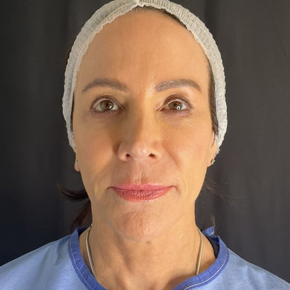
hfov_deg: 35.3
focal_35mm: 48
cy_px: 154
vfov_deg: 35.3
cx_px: 134
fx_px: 455
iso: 50
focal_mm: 3
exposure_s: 1/120
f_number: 1.8
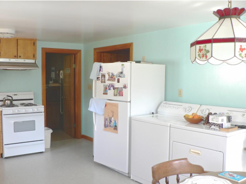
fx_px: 256
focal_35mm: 36
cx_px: 123
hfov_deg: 51.3
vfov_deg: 39.7
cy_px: 92
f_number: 2.8
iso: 80
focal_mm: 6
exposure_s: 1/50
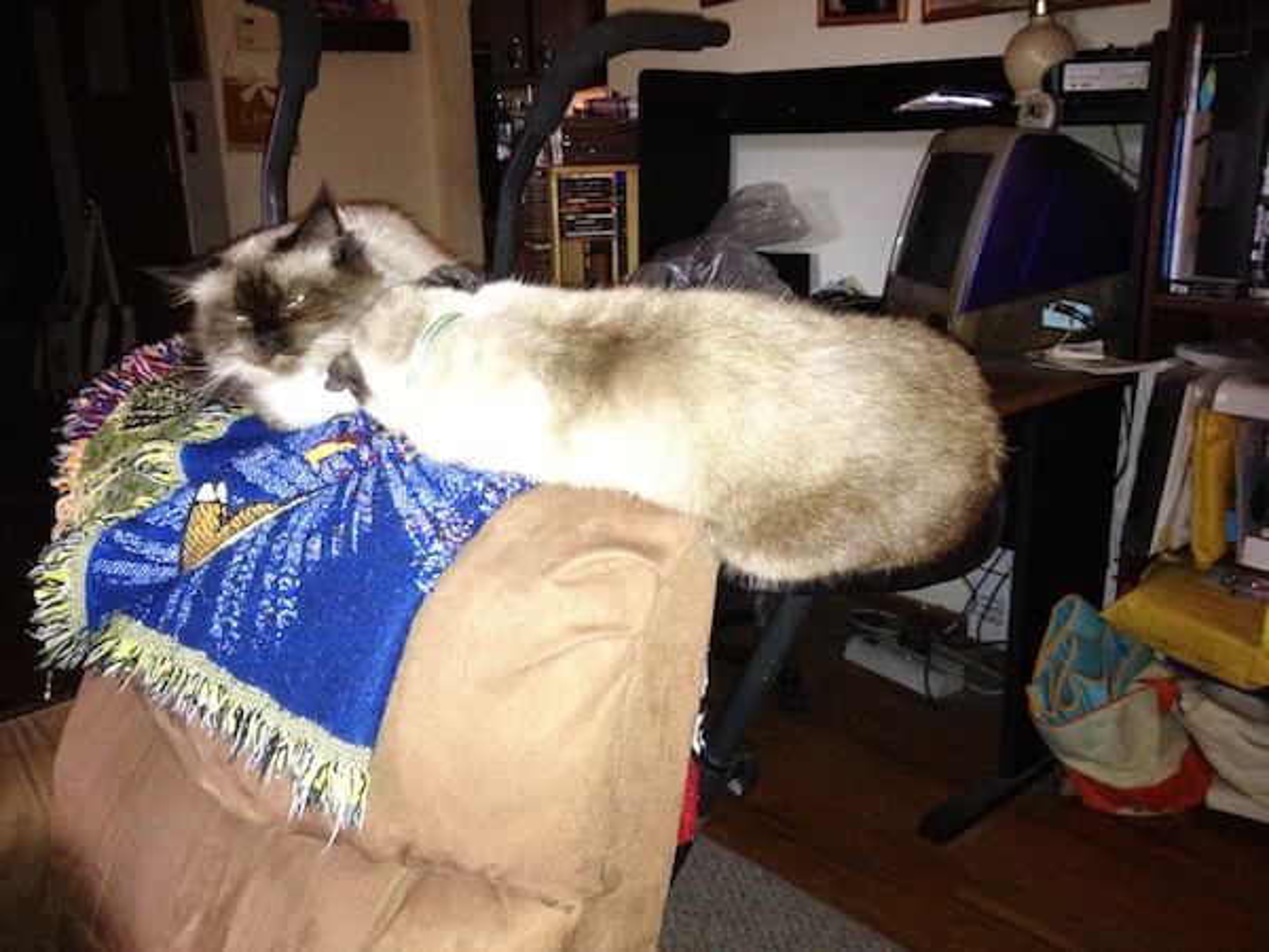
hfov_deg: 52.6
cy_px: 476
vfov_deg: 40.7
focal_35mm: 35
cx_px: 634
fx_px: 1283
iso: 400
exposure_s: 1/16
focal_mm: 4.28
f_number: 2.4
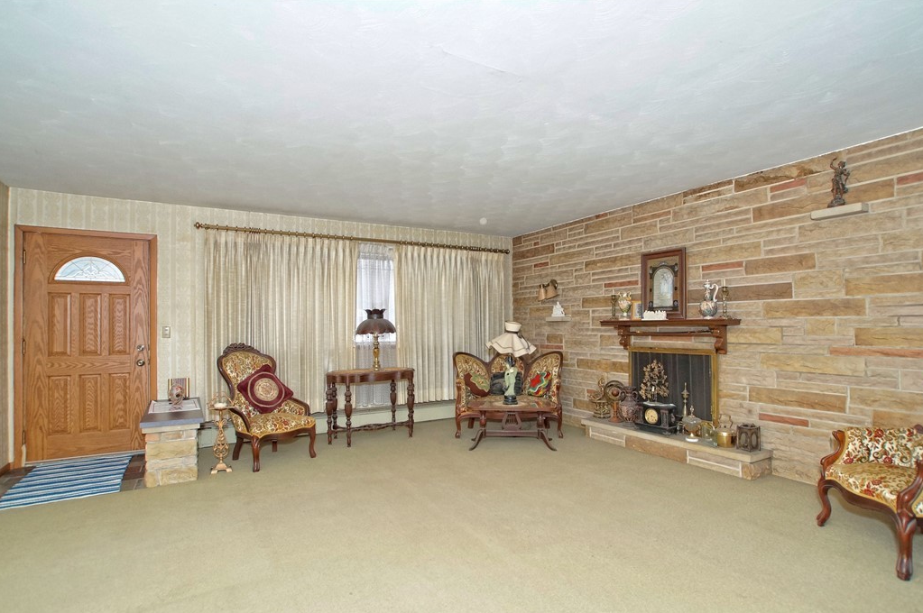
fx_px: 449
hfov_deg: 91.6
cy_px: 322
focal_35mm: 18
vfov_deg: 68.6
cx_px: 471
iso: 800
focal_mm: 11
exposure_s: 1/160
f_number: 4.5
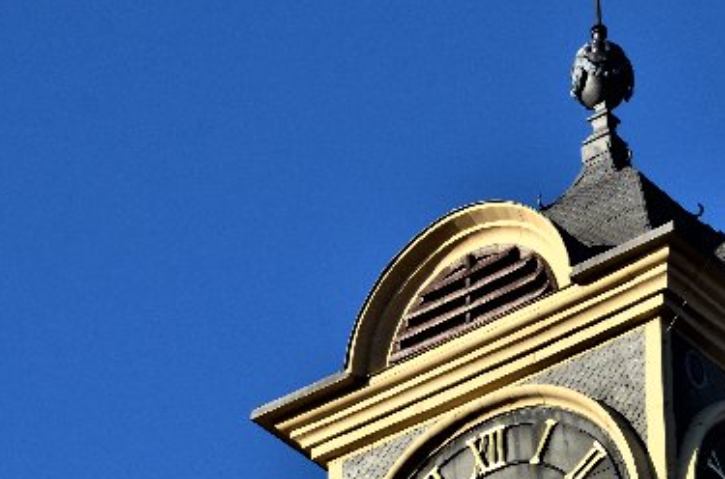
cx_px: 671
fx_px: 4822
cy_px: 460
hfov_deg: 8.6
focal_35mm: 240
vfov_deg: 5.7
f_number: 10
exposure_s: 1/320
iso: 320
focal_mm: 75
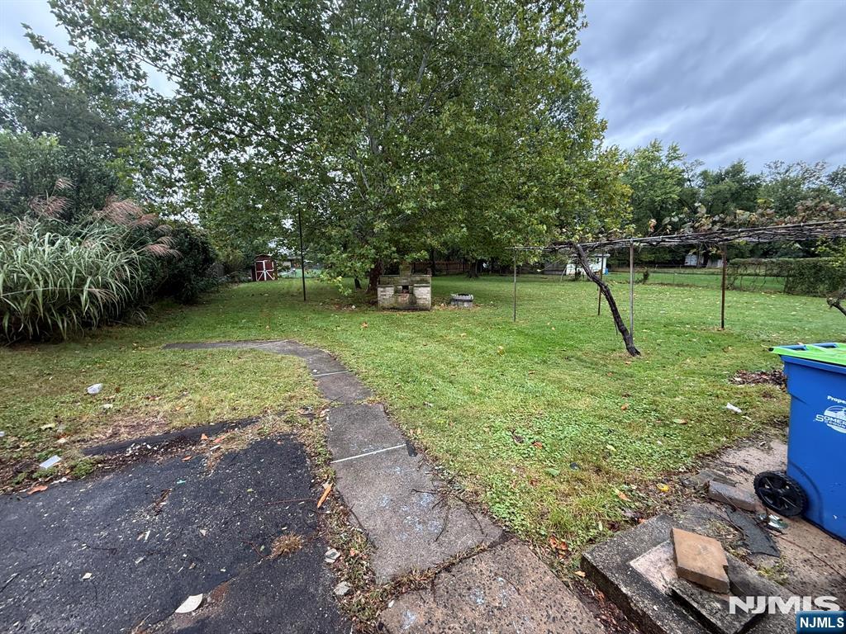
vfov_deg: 85.7
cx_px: 423
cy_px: 317
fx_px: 342
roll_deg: +1.9
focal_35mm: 14
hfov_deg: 102.1
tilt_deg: -8.3
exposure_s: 1/99
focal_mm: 2.22
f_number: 2.2
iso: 64
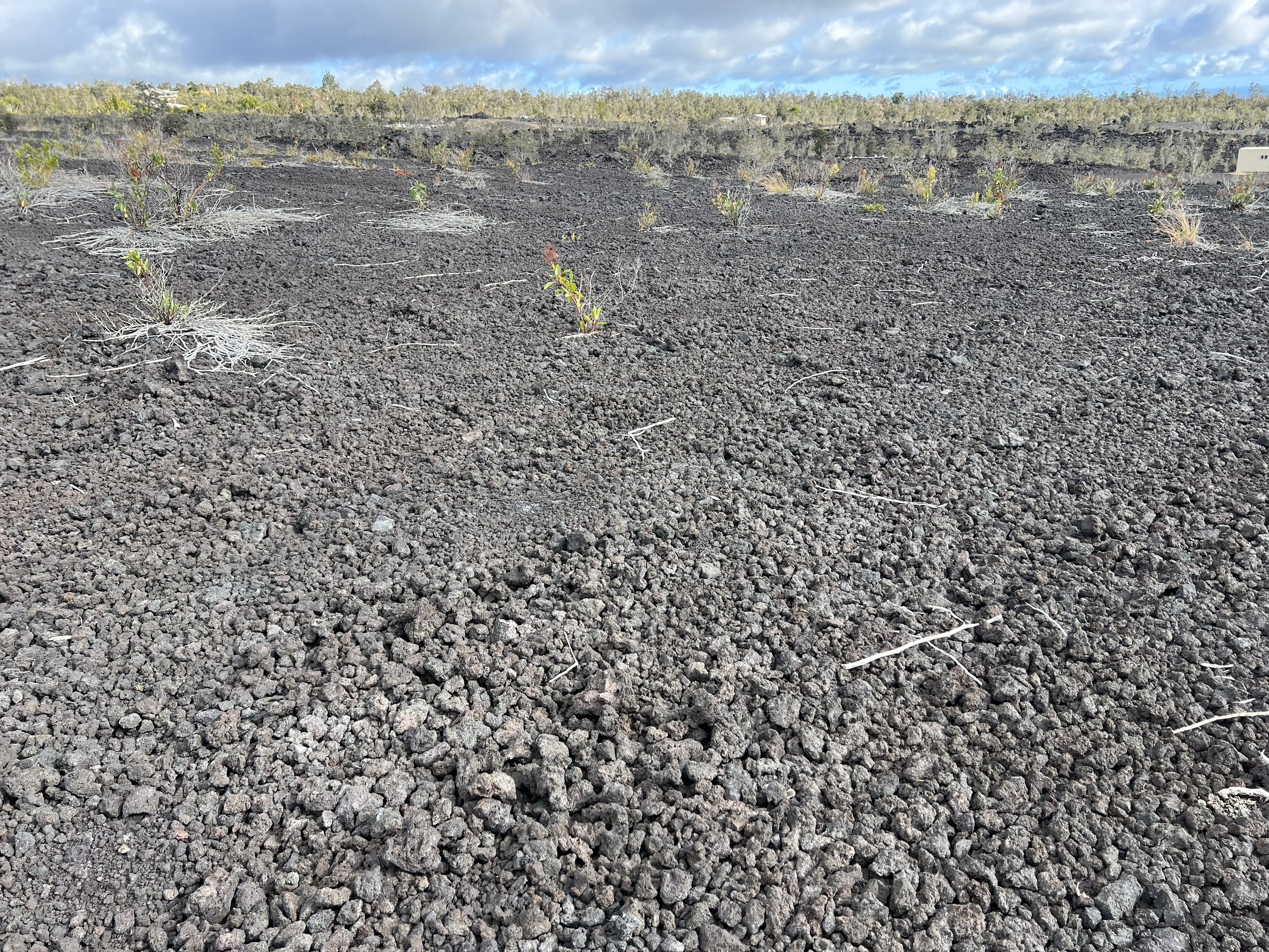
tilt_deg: -20.0
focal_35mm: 26
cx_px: 634
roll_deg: +5.2
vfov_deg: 53.1
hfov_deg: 67.3
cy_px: 476
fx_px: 953
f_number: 1.5
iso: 50
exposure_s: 1/753
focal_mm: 5.7
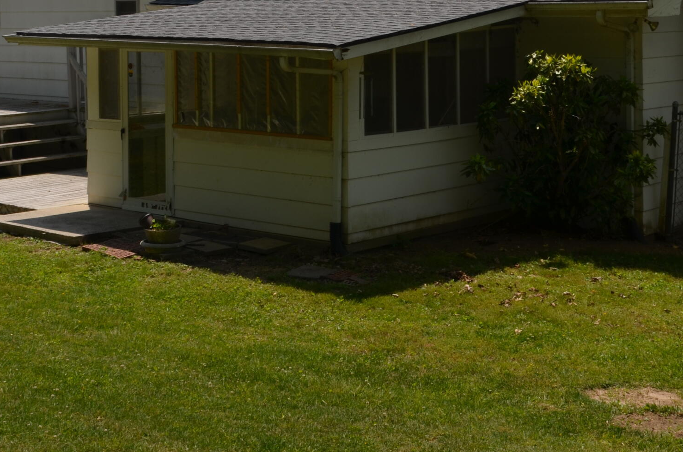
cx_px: 378
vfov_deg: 19.8
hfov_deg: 30.1
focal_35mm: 67
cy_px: 38
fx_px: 1269
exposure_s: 1/200
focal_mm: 22
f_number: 10
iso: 100
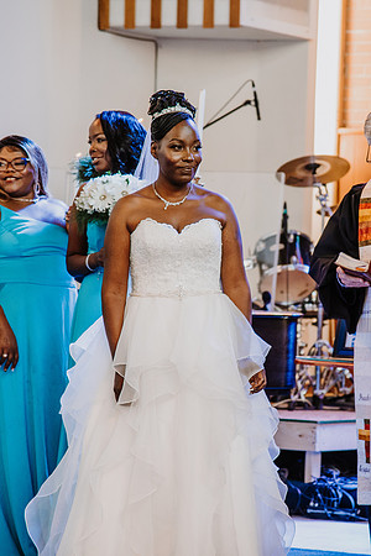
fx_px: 2780
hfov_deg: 7.6
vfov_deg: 11.4
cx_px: 272
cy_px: 278
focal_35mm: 180
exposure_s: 1/125
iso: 1000
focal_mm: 120
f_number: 4
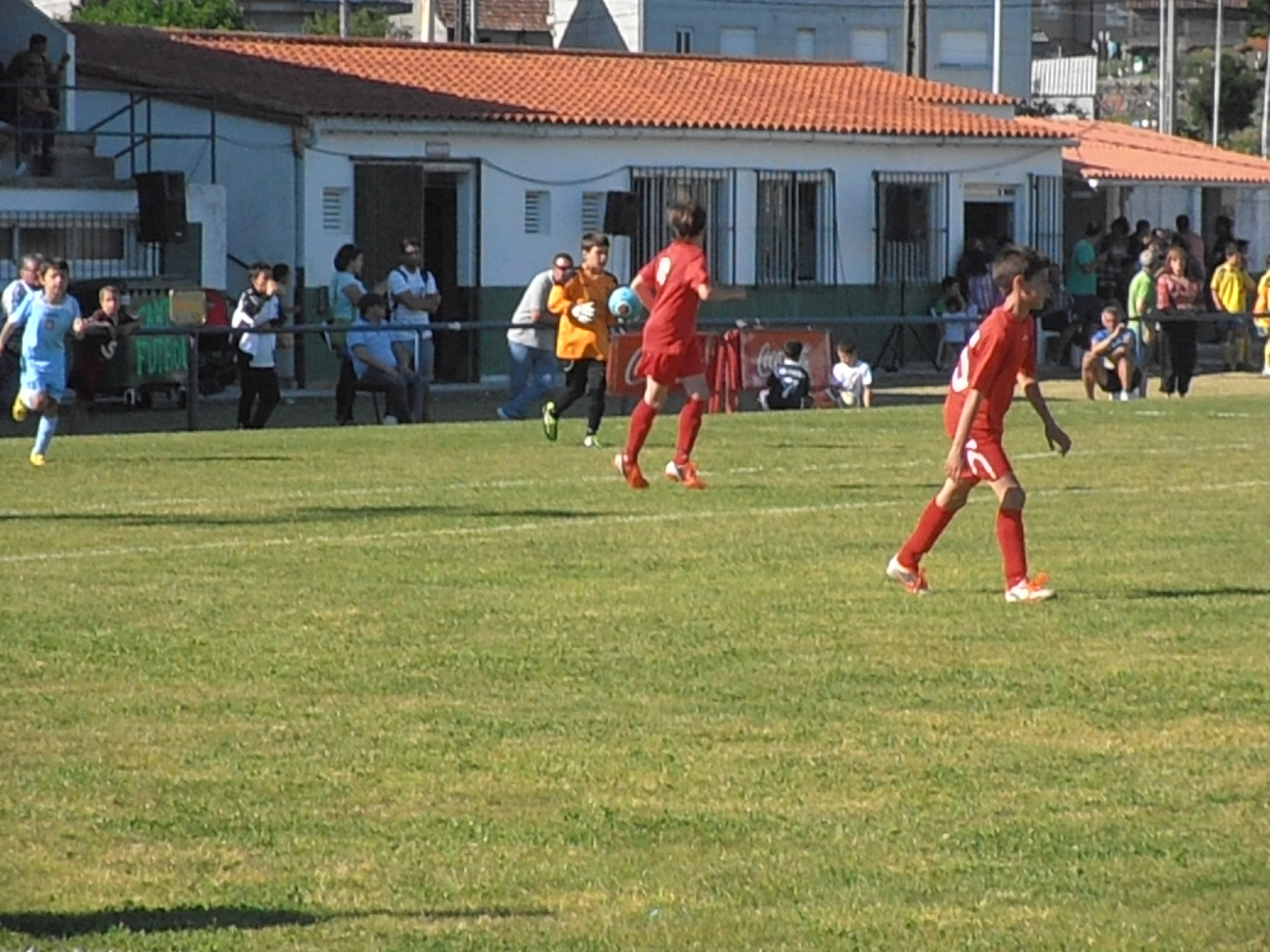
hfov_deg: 10.0
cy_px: 476
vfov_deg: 7.5
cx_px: 635
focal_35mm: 198
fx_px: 7264
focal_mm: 35.05
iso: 400
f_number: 15
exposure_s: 1/160
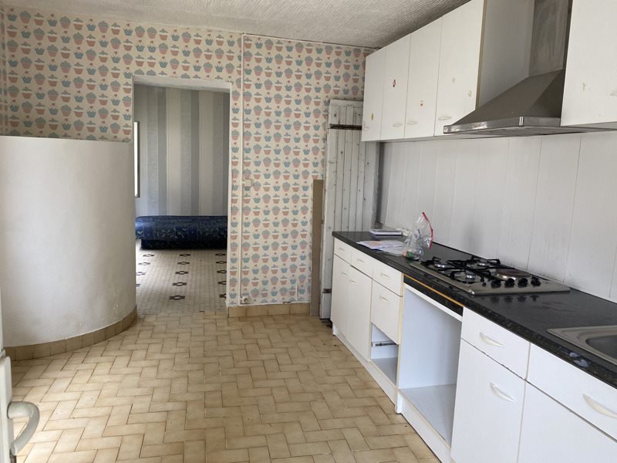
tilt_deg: -9.0
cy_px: 232
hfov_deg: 67.3
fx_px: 463
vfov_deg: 53.1
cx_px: 308
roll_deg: -2.4
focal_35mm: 26
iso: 100
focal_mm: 4.25
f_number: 1.8
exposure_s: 1/121
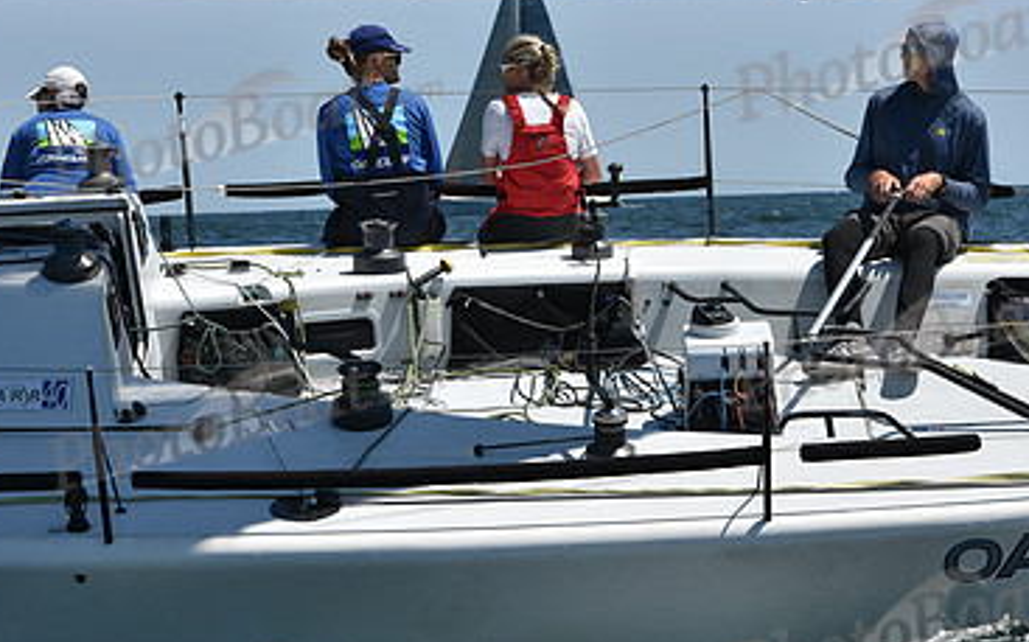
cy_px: 234
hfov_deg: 13.7
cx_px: 592
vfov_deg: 8.6
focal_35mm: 153
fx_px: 4289
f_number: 10
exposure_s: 1/1000
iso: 250
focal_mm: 95
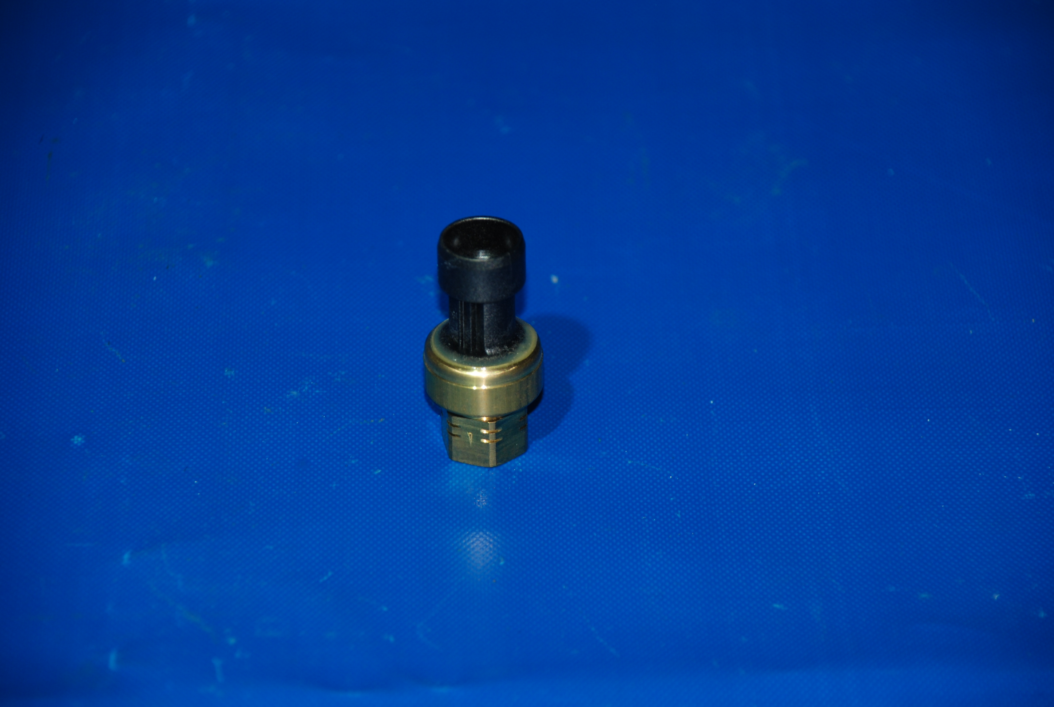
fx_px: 5941
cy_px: 354
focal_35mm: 202
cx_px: 527
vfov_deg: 6.8
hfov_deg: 10.1
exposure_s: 1/60
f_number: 5.6
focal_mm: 135
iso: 200
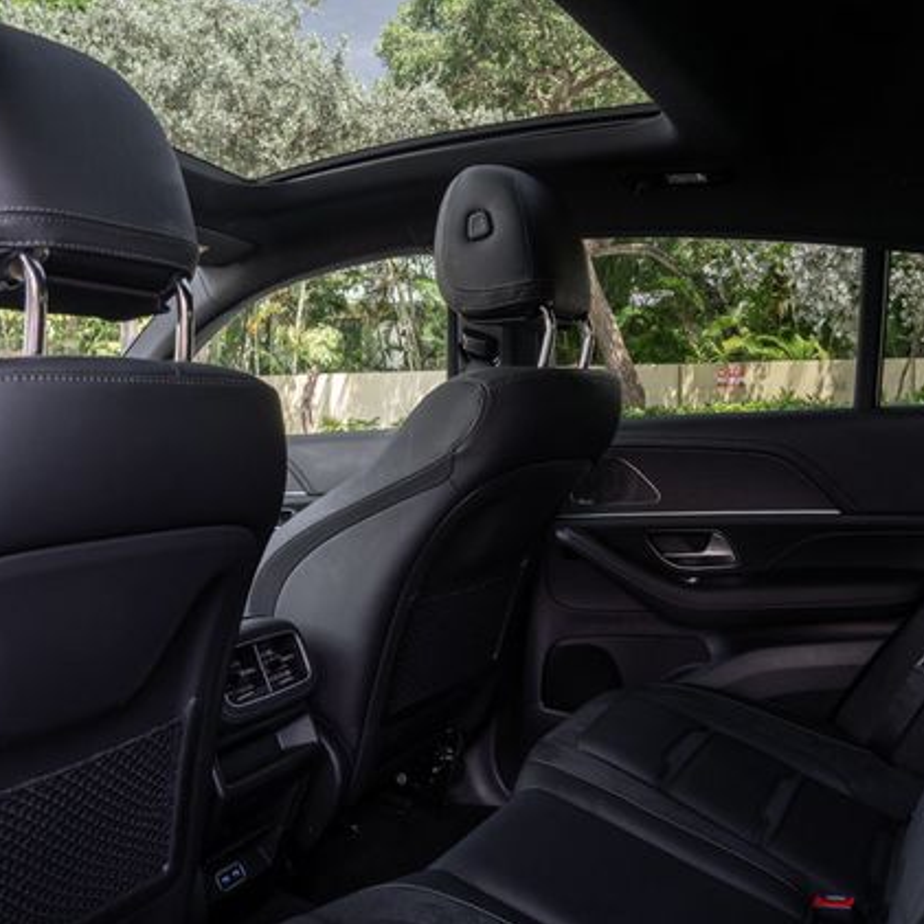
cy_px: 465
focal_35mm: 31
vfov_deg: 52.5
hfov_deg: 52.5
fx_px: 936
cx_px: 432
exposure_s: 1/30
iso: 640
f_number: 8
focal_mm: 24
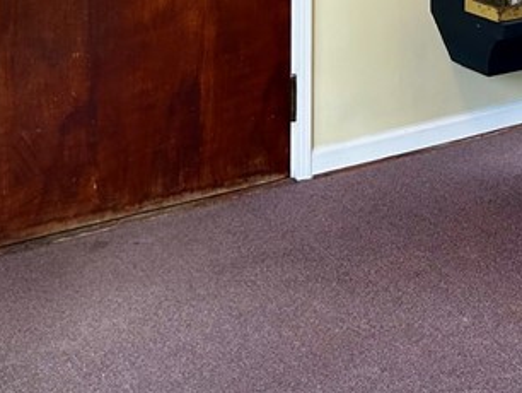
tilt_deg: -5.9
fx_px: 1313
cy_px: -167
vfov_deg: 15.8
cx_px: 623
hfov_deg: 21.0
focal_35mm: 87
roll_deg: -0.5
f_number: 1.5
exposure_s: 1/60
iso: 80
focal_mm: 5.7
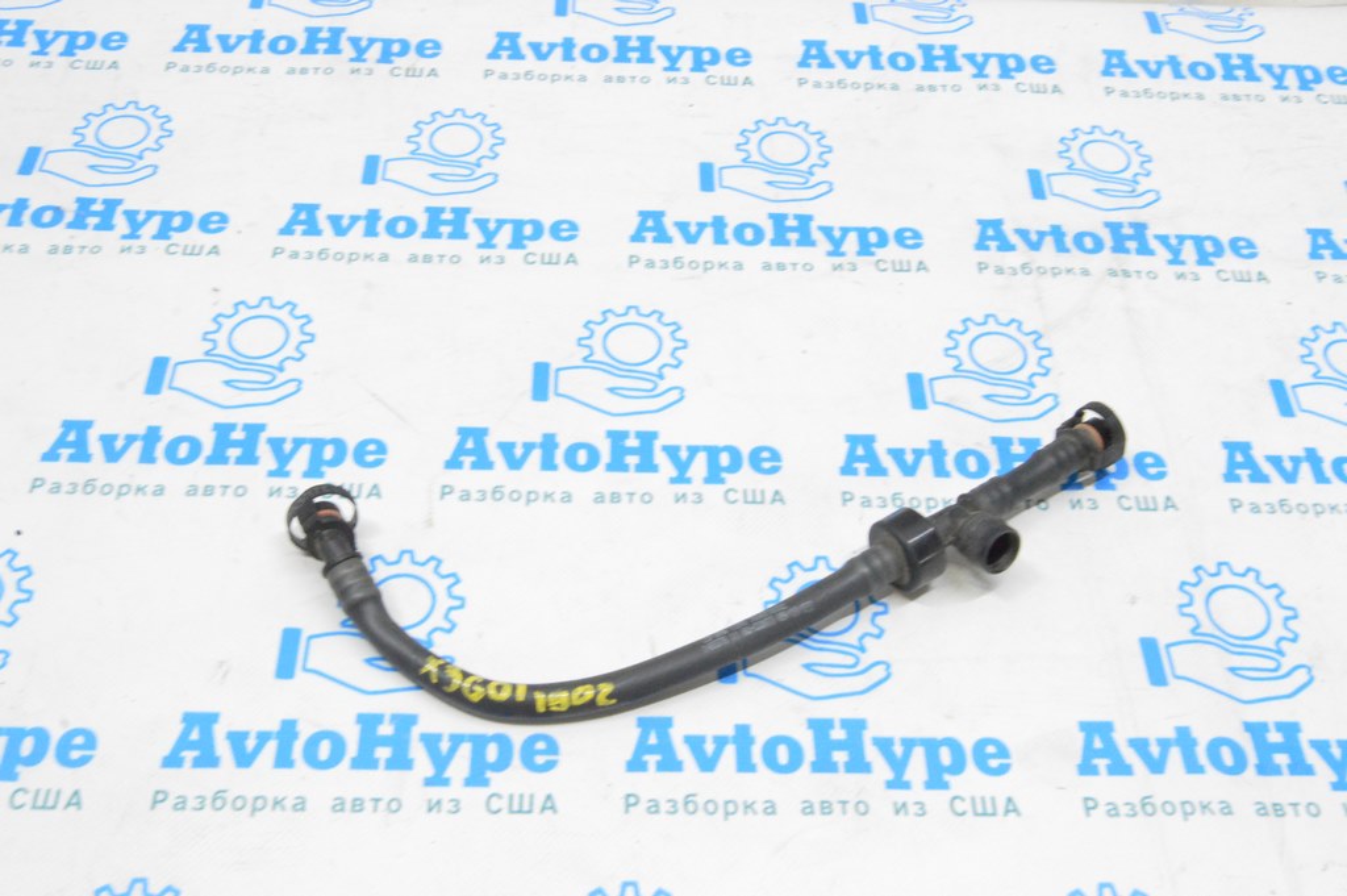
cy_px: 448
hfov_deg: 49.6
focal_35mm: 39
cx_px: 674
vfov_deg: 34.2
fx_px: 1458
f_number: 20
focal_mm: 26
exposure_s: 1/15
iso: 6400
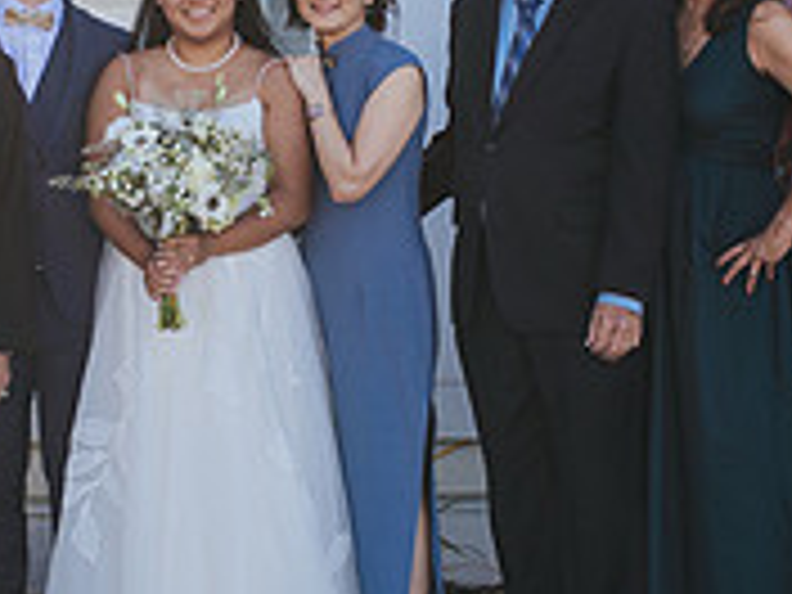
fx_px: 2837
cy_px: 260
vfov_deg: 12.0
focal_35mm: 124
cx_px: 159
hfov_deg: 15.8
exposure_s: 1/400
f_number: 3.5
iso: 125
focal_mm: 35
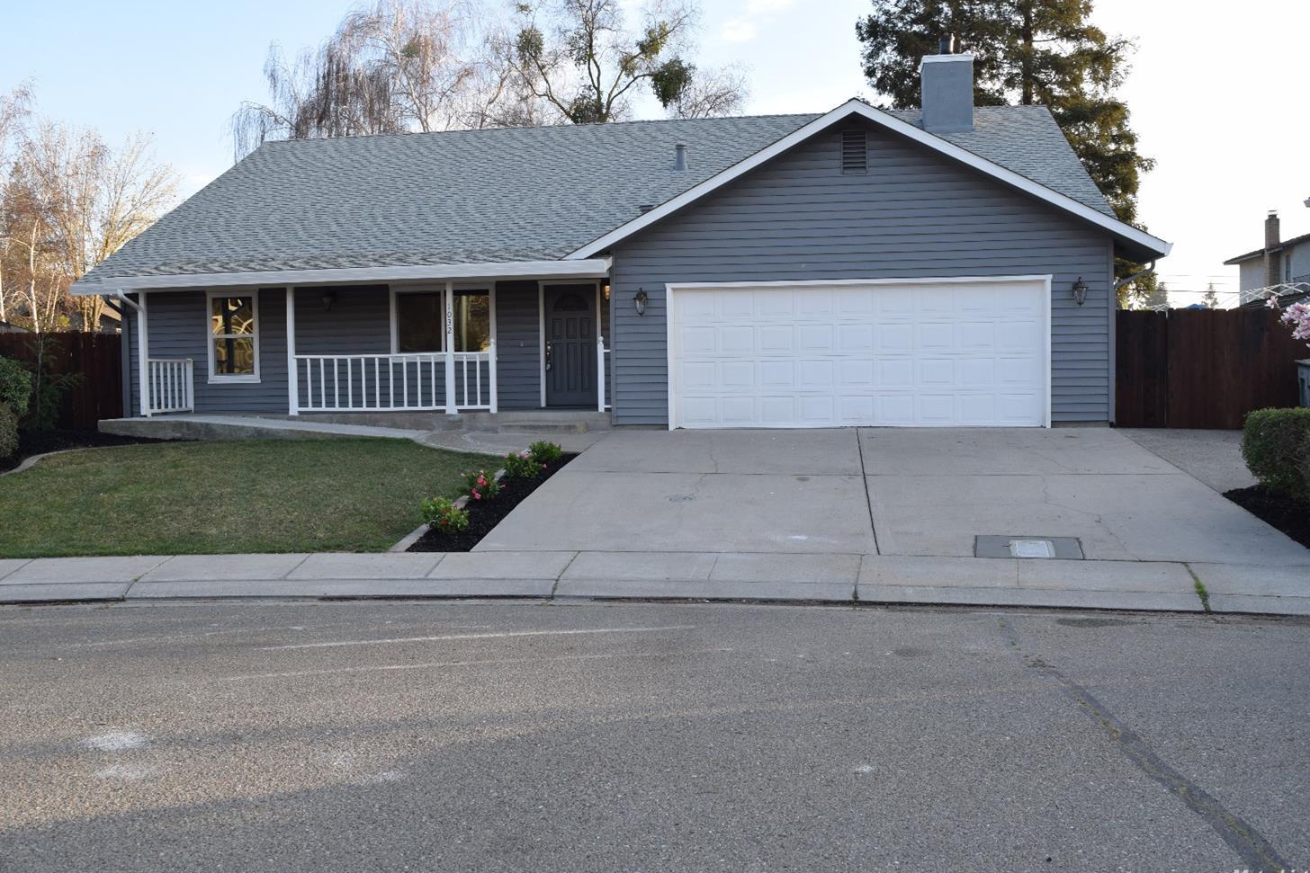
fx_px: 1237
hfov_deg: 55.8
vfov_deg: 38.9
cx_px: 646
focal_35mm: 34
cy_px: 438
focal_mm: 22
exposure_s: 1/250
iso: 400
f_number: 8
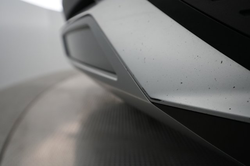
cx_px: 125
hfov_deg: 65.5
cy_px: 83
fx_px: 194
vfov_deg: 46.4
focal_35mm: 28
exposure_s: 1/100
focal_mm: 28
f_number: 5
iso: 2000
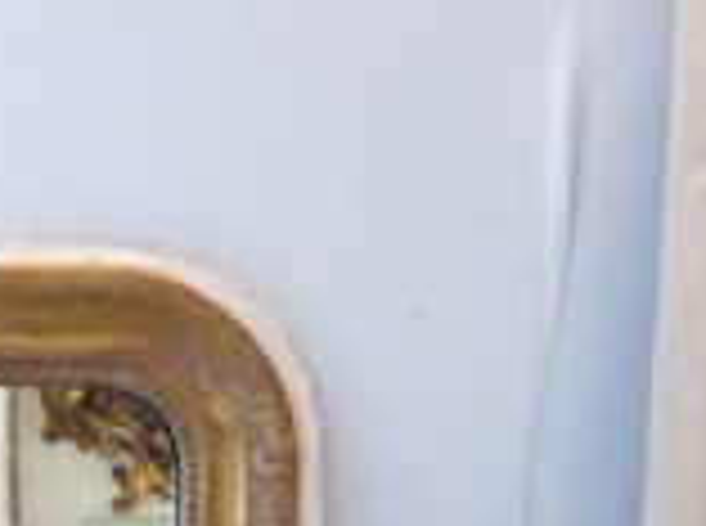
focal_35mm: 138
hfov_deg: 13.8
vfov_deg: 10.0
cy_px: 1007
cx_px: -193
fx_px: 2808
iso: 1600
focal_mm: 6.3
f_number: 3.7
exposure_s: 1/50
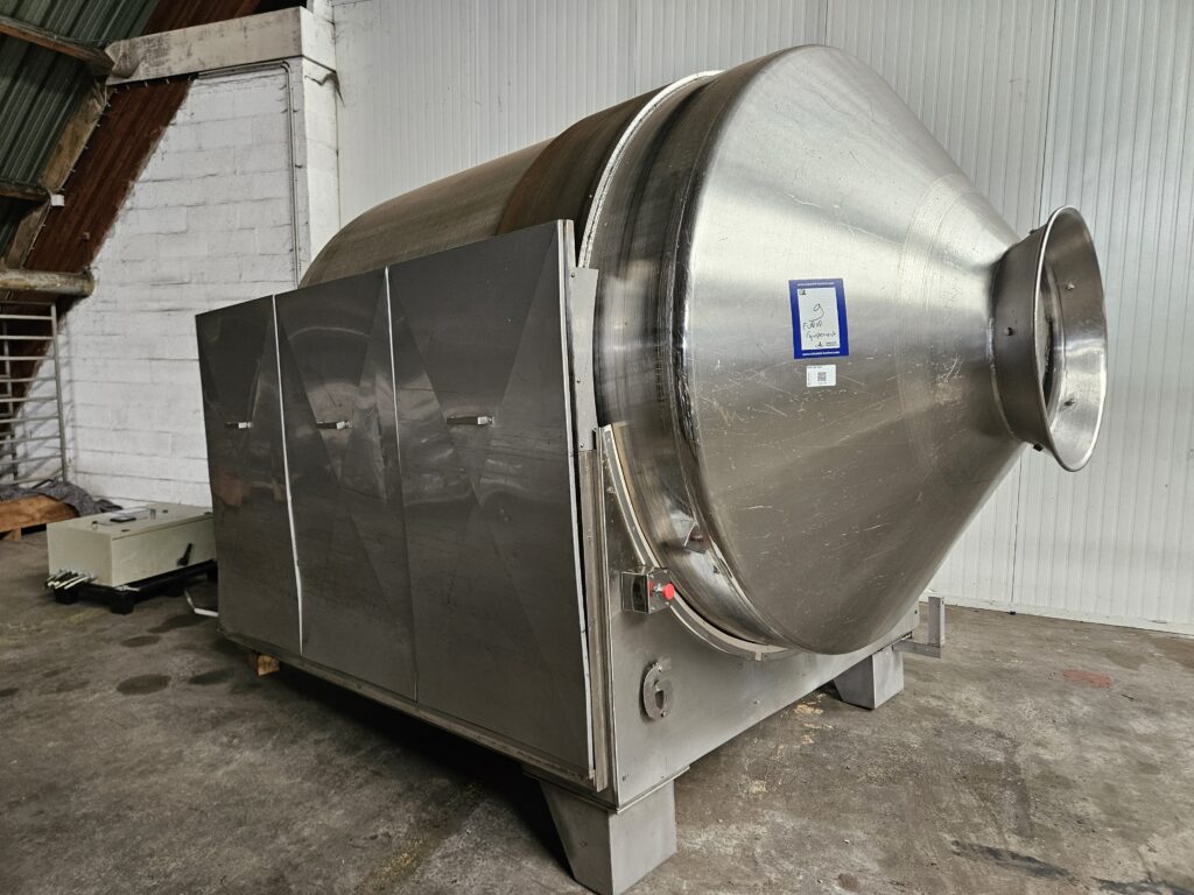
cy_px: 448
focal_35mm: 23
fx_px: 793
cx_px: 597
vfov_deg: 58.9
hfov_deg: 73.9
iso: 400
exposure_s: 1/100
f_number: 1.8
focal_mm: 5.4
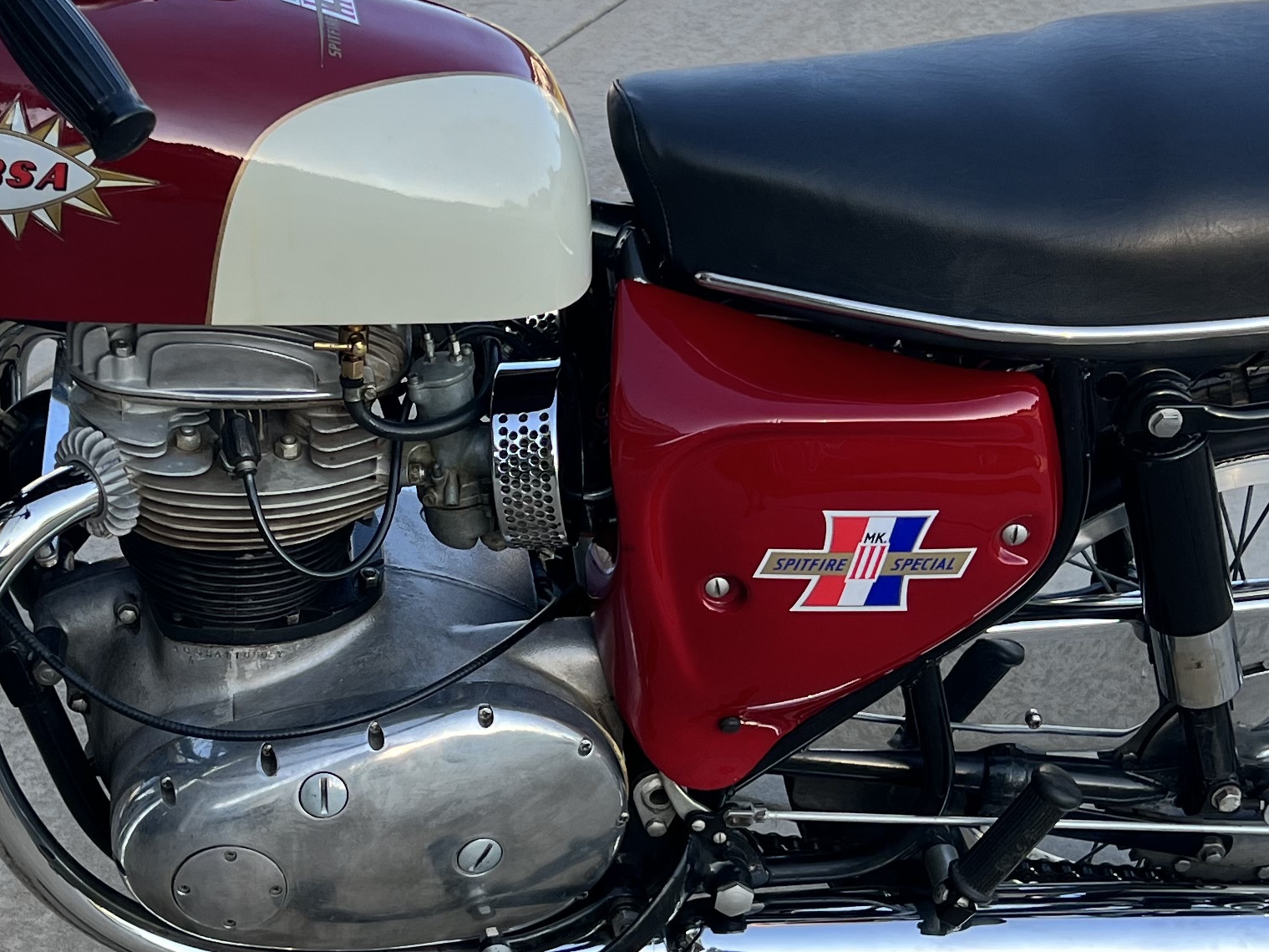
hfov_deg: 28.0
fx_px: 2529
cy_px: 602
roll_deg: +1.9
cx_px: 416
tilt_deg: -26.7
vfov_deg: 21.3
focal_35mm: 69
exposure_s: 1/504
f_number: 1.5
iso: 50
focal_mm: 5.7
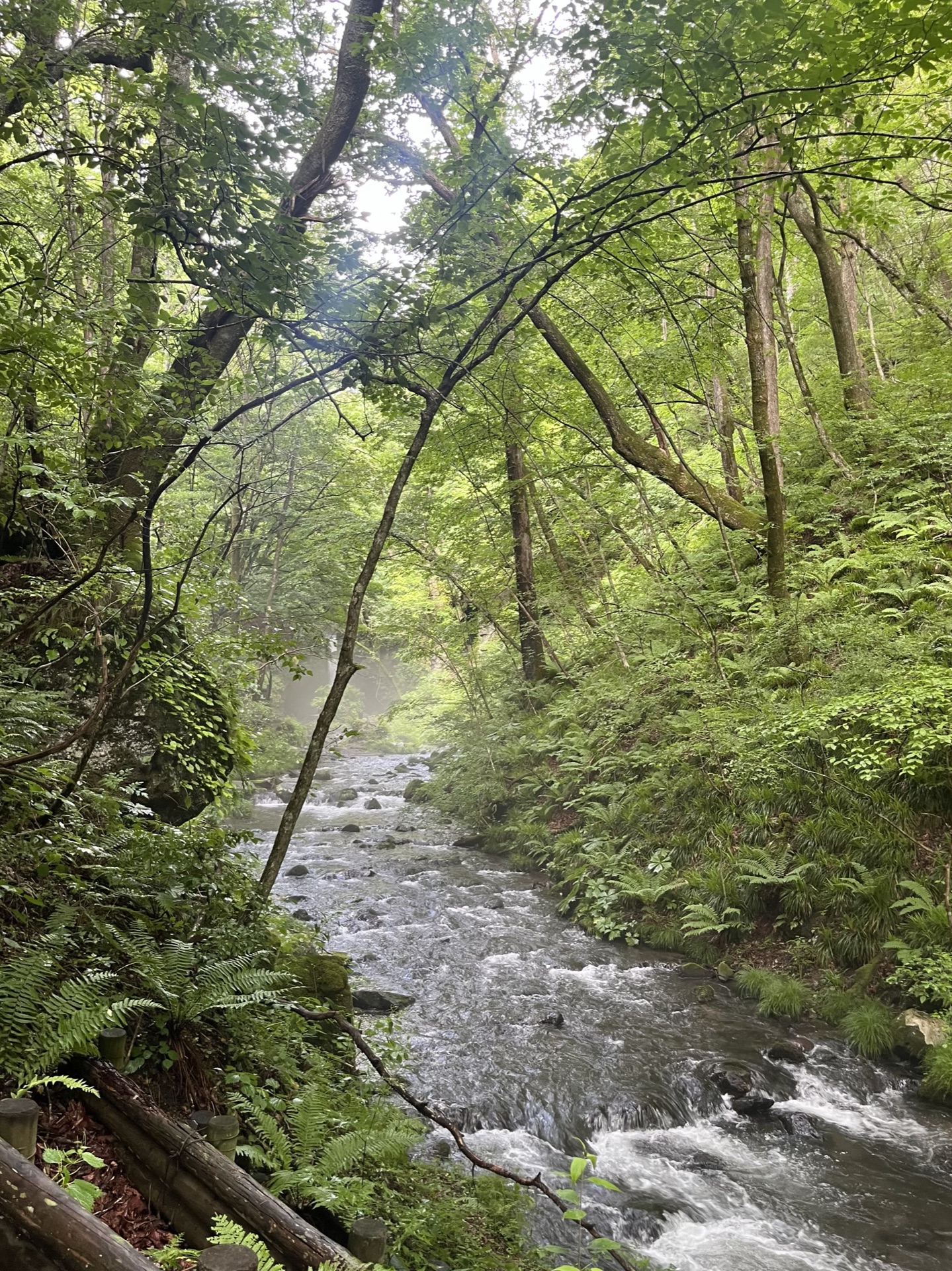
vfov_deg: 67.3
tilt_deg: +3.6
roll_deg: +2.8
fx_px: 954
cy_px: 636
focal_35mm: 26
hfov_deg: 53.0
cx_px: 476
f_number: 1.6
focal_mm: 5.1
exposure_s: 1/60
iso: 125
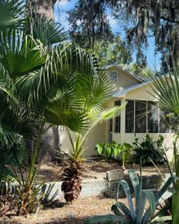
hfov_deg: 36.8
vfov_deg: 48.0
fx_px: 252
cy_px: 117
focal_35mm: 38
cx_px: 159
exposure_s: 1/1020
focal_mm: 5.1
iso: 32
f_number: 1.6
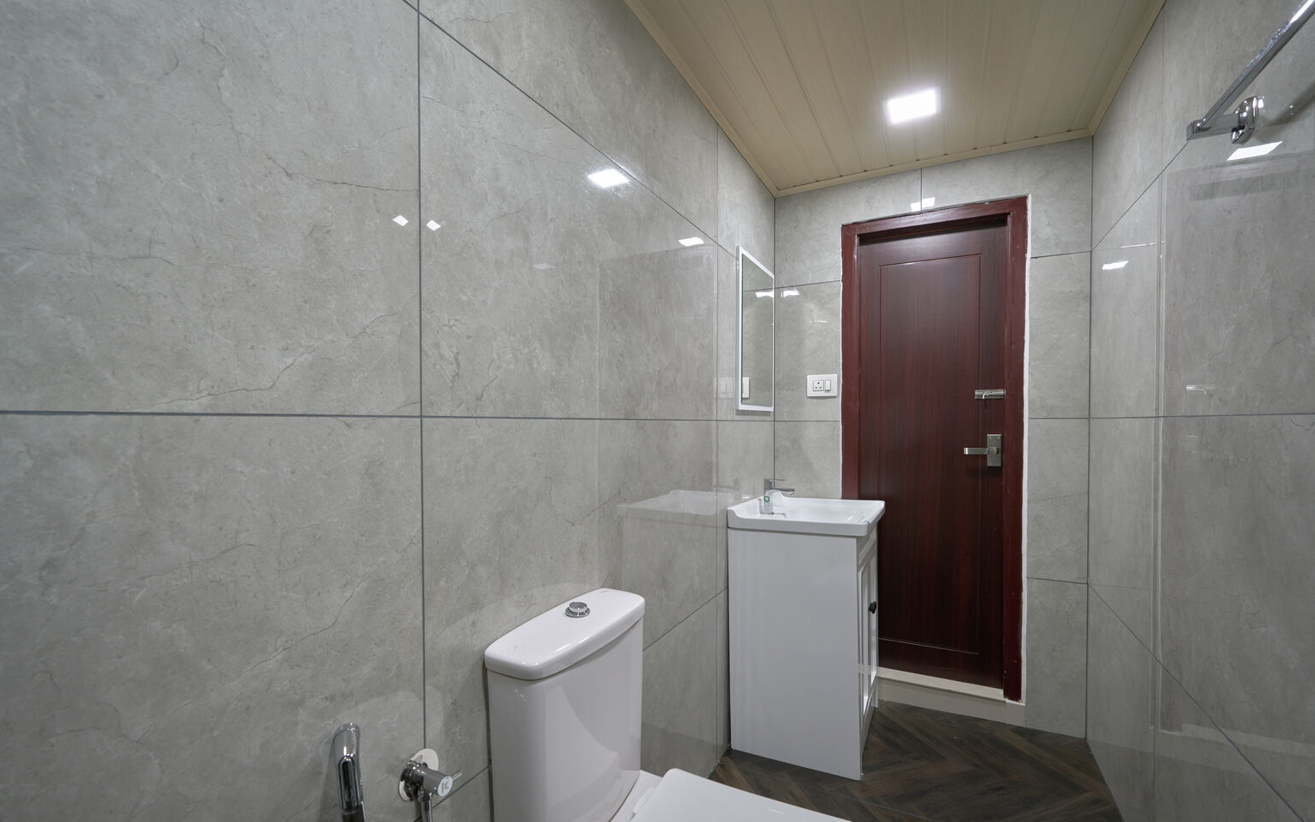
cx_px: 659
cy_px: 427
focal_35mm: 16
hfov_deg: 97.8
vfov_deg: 71.2
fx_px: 573
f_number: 8
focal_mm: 15
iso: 160
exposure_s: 1/4
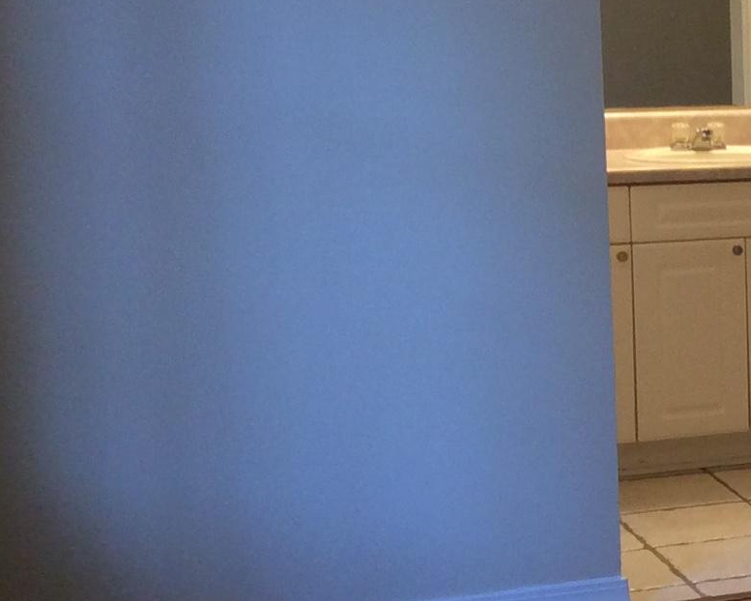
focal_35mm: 104
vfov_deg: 14.8
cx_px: 1127
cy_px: 294
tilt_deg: -9.4
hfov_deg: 16.7
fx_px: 2312
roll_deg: +0.0
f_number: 2.4
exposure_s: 1/24
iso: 50
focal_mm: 3.3
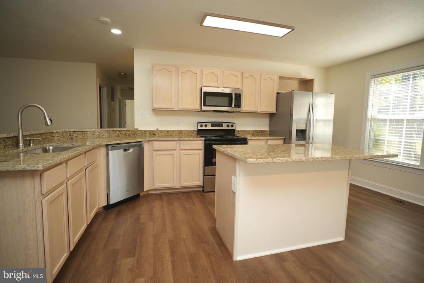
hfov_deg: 91.0
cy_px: 142
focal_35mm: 18
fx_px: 208
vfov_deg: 68.3
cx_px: 212
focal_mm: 17.7
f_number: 2.8
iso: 100
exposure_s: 1/60
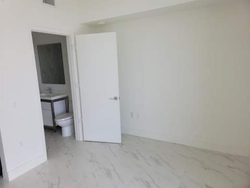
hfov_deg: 69.4
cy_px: 94
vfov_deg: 54.9
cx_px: 125
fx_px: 181
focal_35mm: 25
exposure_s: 1/100
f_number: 1.8
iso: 20
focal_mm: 7
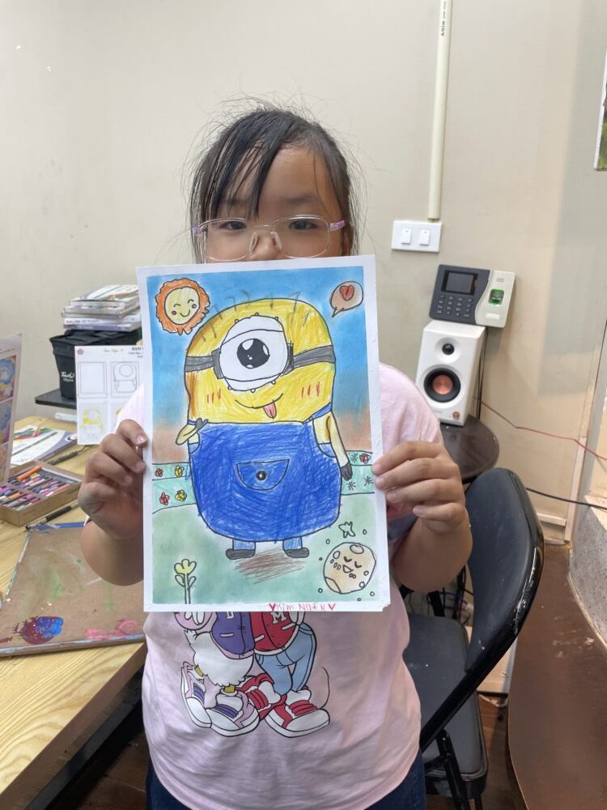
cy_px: 405
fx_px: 608
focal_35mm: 26
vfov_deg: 67.3
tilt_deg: -16.9
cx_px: 304
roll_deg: +0.1
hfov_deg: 53.1
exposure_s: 1/100
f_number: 1.6
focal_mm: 4.2
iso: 50
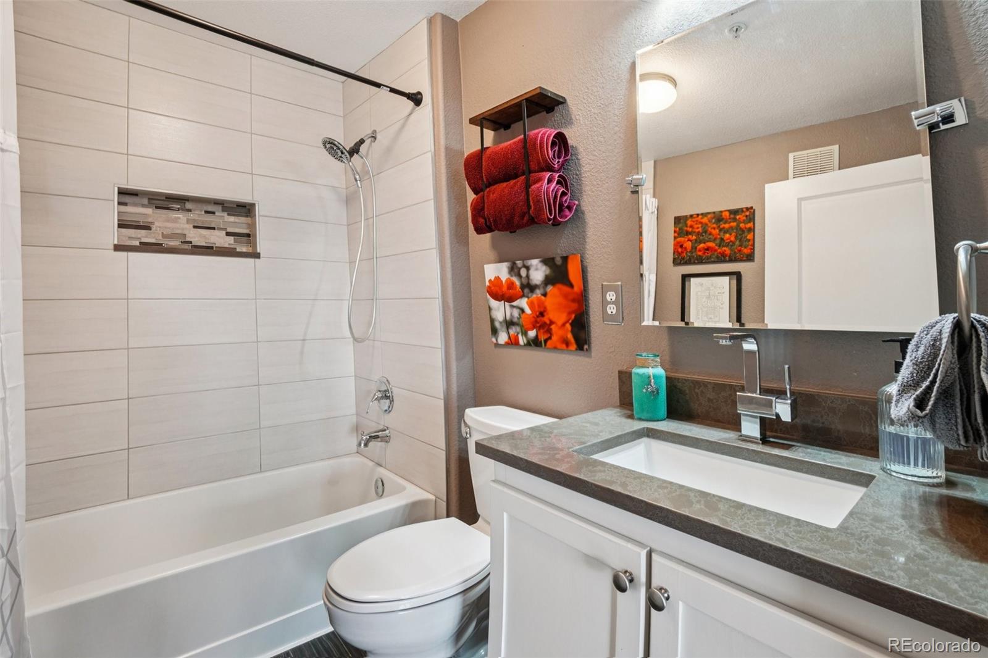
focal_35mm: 15
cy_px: 329
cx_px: 494
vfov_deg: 77.3
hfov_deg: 100.4
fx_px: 412
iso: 400
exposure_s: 1/10
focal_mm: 10
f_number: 8
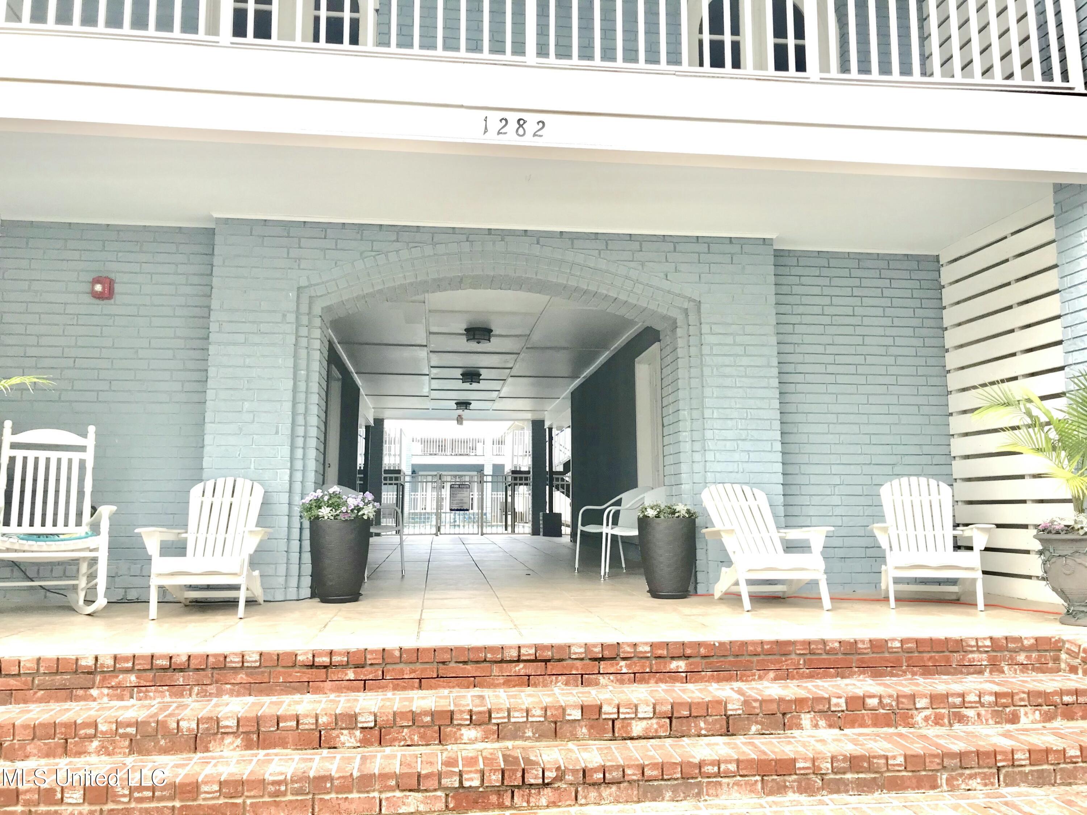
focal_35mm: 28
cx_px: 544
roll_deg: +1.1
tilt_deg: +7.7
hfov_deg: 63.4
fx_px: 879
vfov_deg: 49.7
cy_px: 408
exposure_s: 1/93
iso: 32
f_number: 1.8
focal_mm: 3.99
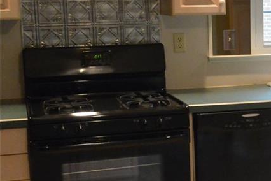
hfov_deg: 21.3
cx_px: 325
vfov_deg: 15.4
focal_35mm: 89
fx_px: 670
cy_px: 83
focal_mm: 14
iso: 1800
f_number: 4
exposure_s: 1/125
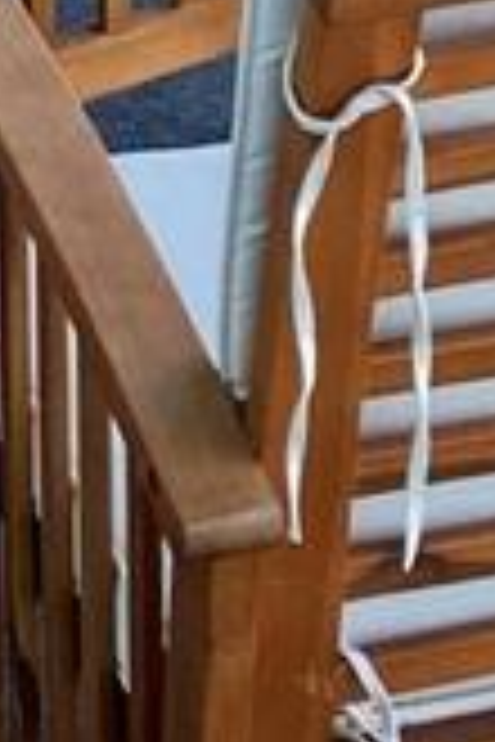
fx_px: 4063
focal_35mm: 197
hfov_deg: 6.9
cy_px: -1286
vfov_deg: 9.0
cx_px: -27
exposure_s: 1/585
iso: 32
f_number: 1.8
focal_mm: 4.25
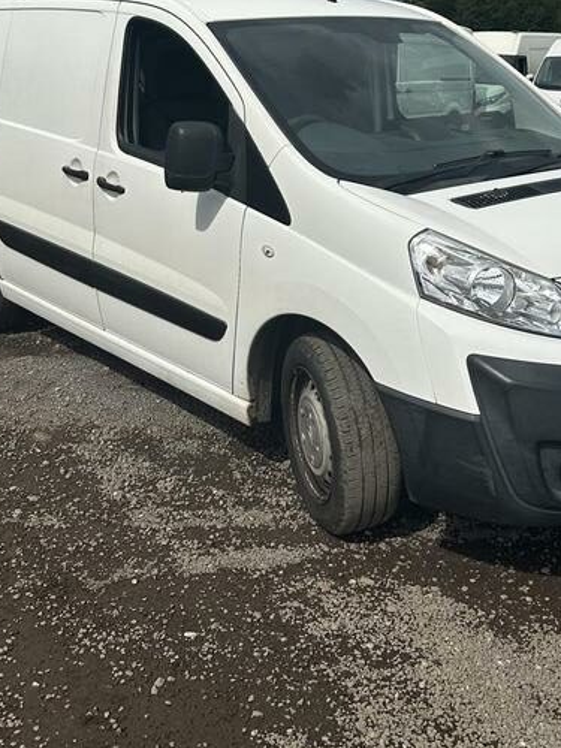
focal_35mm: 43
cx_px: 337
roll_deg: -1.9
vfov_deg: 41.8
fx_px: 929
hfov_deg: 33.5
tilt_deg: -4.3
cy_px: 141
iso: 80
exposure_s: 1/12048
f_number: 1.78
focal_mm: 6.86
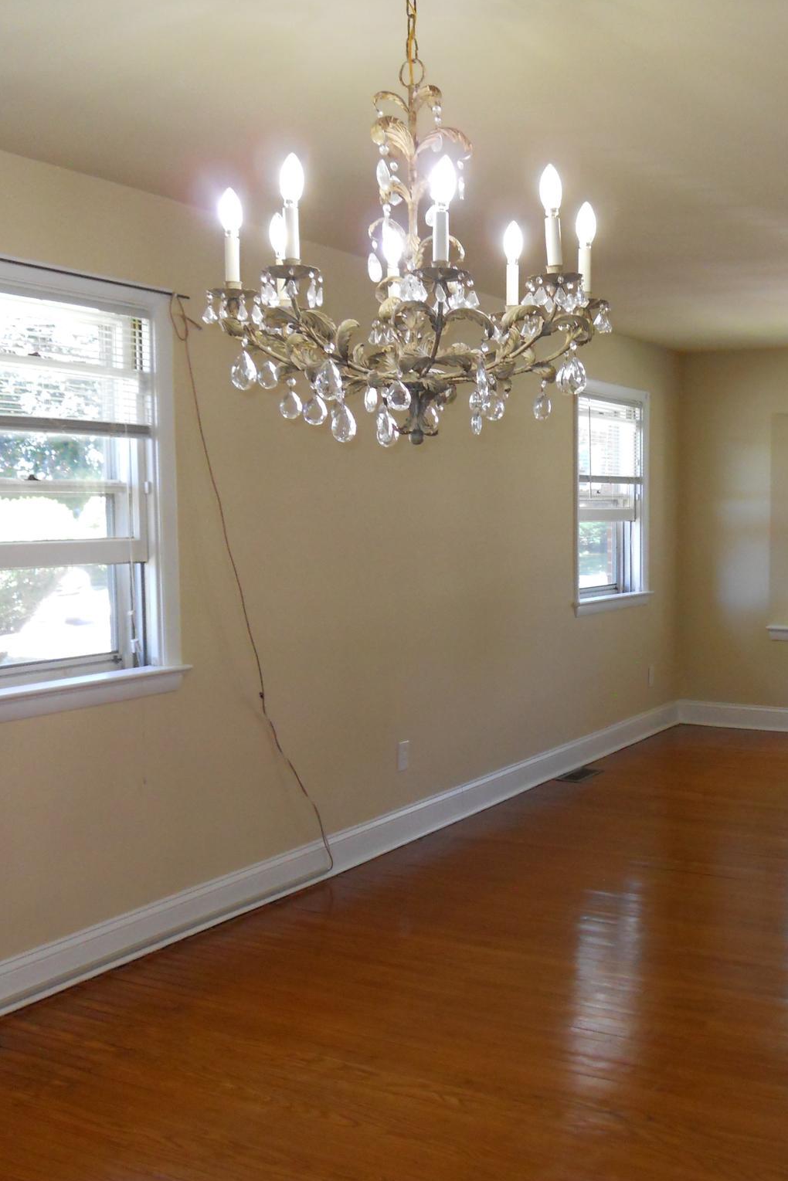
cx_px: 518
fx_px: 1280
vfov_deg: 49.5
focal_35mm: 39
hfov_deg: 33.9
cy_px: 590
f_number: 2.7
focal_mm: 5
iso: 320
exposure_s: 1/60
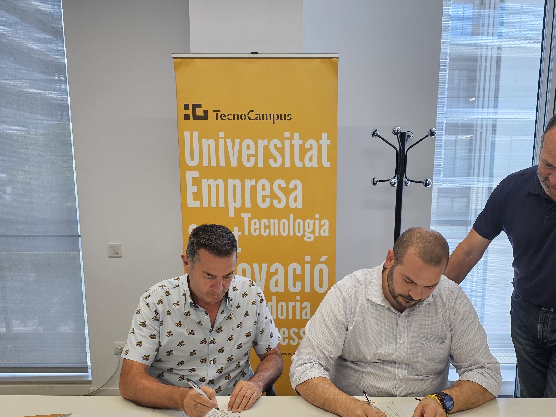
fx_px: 514
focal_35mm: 32
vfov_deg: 43.7
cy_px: 265
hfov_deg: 56.6
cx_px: 317
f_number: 1.7
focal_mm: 6.3
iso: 100
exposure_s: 1/100
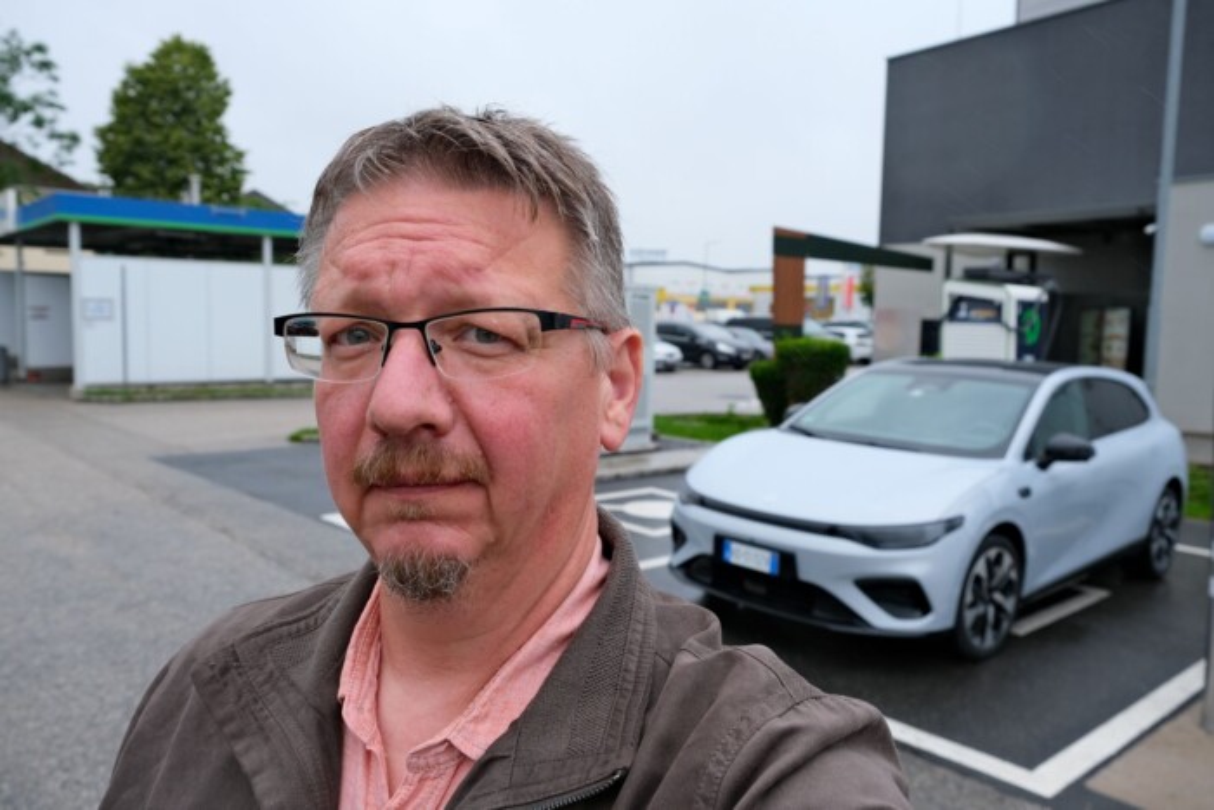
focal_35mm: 27
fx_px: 911
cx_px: 607
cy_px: 405
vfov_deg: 47.9
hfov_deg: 67.4
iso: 320
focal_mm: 18
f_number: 5
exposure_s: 1/180
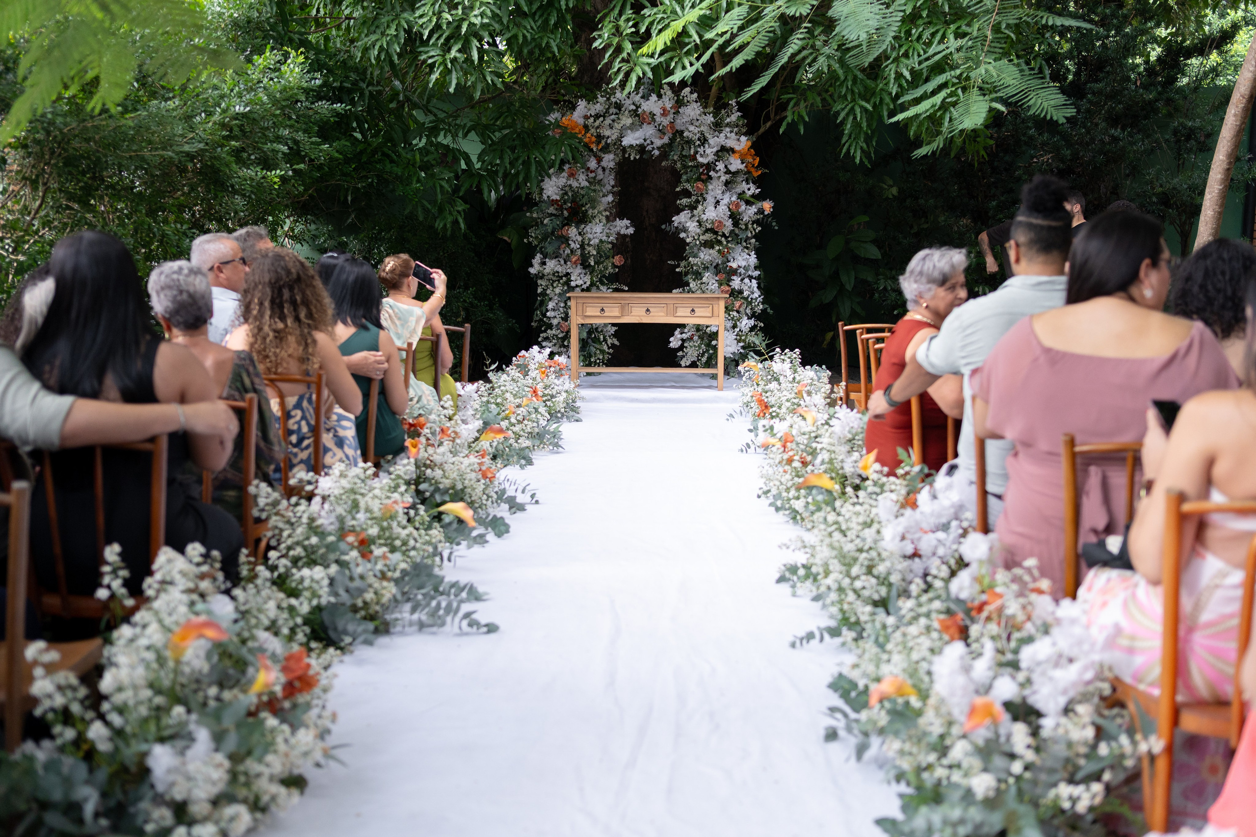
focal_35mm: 37
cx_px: 646
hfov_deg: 52.1
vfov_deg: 36.1
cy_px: 419
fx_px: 1285
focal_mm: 35
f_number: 2.2
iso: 1000
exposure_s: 1/1600
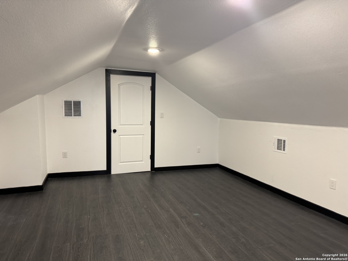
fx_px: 241
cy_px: 130
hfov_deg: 71.6
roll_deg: -1.1
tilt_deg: -7.0
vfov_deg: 56.8
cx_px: 174
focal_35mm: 24
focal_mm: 6.76
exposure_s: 1/60
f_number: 1.78
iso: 320
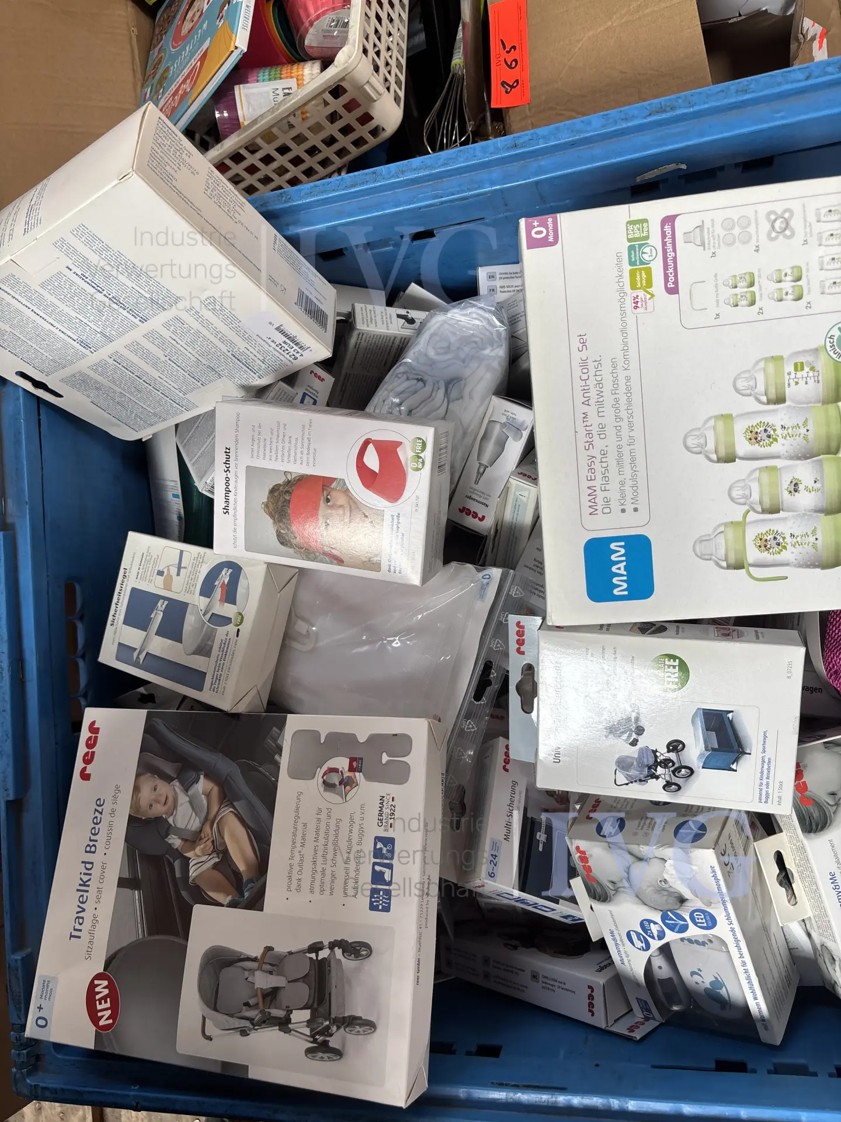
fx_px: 842
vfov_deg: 67.3
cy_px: 561
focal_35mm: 26
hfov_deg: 53.1
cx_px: 420
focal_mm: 5.96
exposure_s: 1/121
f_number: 1.6
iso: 50
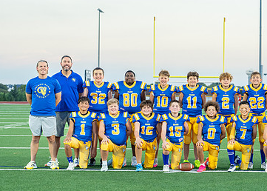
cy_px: 118
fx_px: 743
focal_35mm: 98
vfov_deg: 14.6
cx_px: 203
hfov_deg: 20.2
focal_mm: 50
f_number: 2.8
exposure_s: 1/320
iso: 800
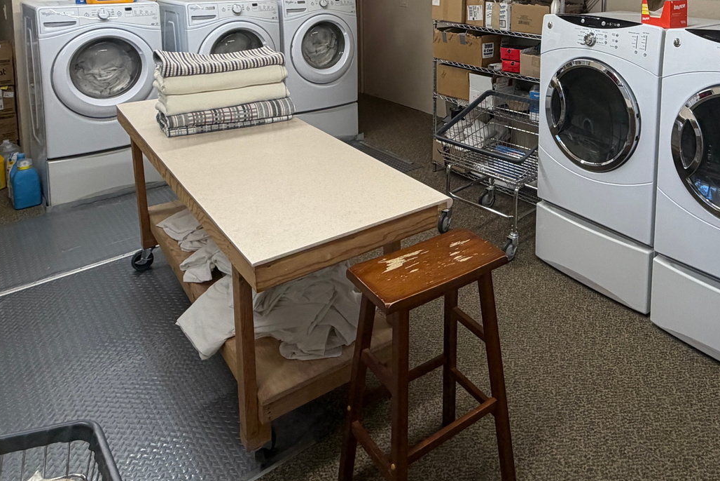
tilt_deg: -6.2
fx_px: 580
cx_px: 483
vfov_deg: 40.5
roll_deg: +0.1
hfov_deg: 62.0
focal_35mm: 29
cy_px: 22
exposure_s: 1/120
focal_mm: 2.22
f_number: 2.2
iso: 125
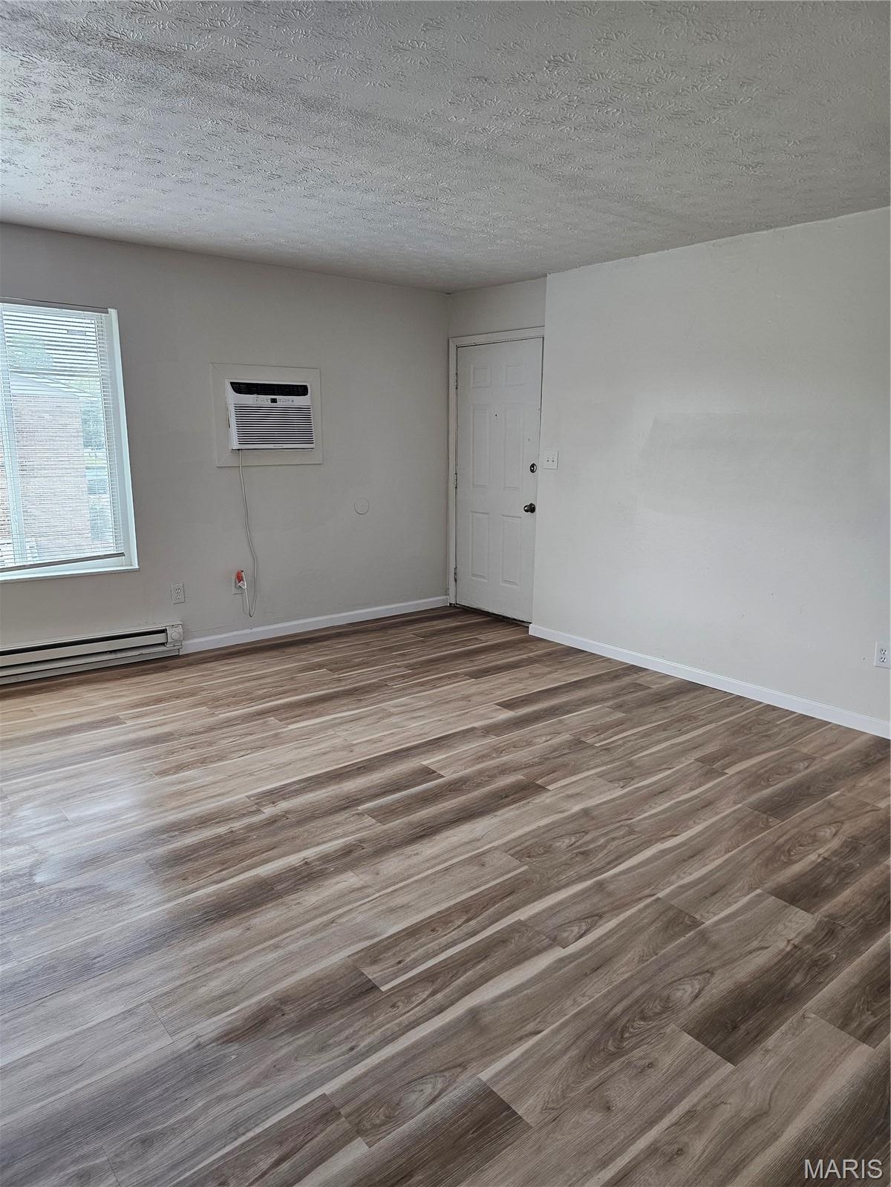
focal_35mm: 23
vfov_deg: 73.9
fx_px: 789
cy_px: 594
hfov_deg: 58.9
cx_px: 446
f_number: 1.7
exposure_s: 1/120
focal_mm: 6.3
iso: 125
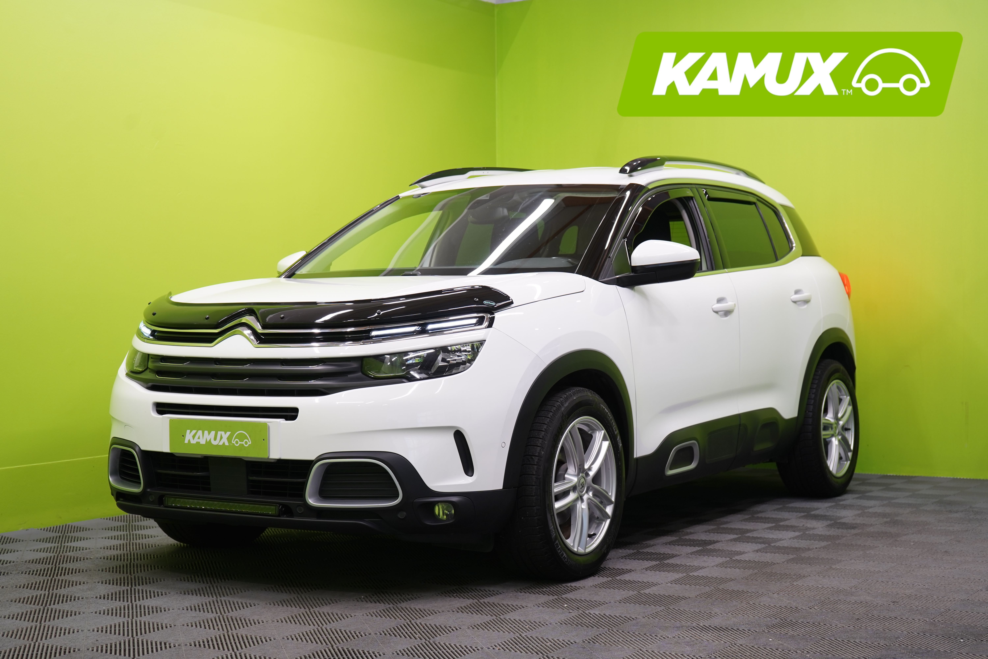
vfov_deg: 25.1
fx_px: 1482
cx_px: 494
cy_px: 330
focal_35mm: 54
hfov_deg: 36.9
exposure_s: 1/30
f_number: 5
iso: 400
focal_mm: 54
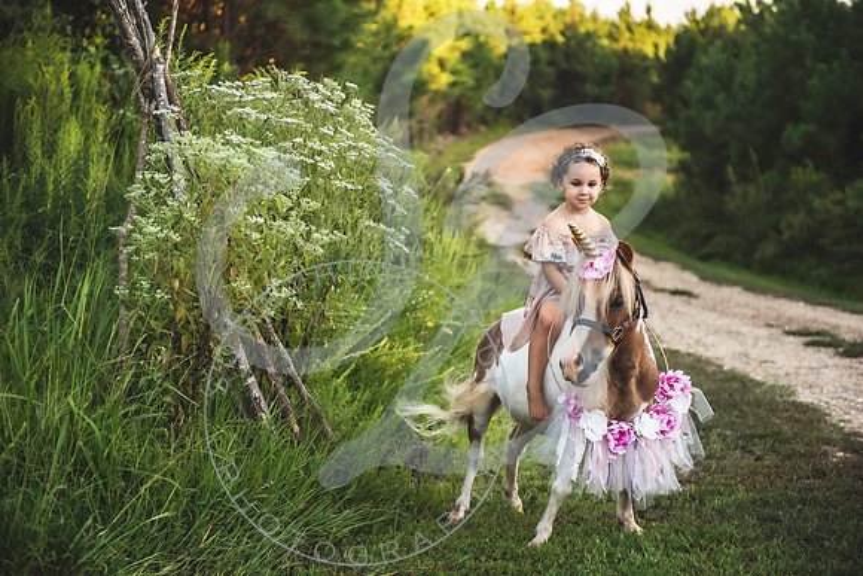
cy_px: 288
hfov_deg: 28.8
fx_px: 1678
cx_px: 432
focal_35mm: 70
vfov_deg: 19.5
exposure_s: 1/200
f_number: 2.8
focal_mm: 70
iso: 100
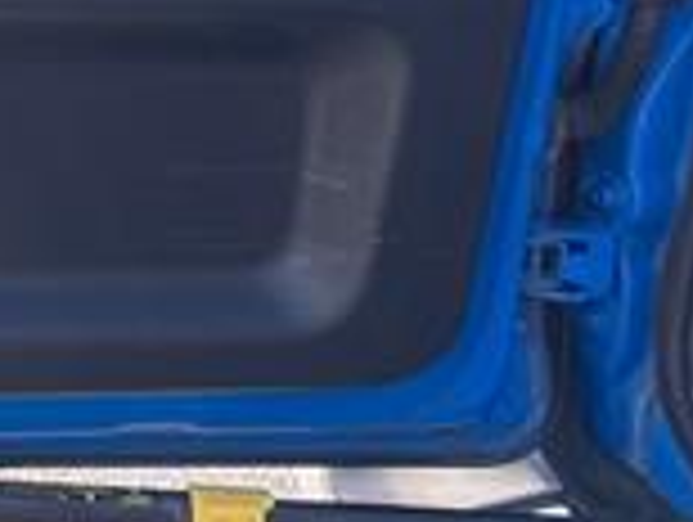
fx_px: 2165
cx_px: -410
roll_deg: +4.0
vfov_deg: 12.7
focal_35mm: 108
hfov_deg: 16.3
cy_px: -369
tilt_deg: -9.7
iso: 50
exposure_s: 1/1209
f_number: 1.5
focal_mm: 5.7
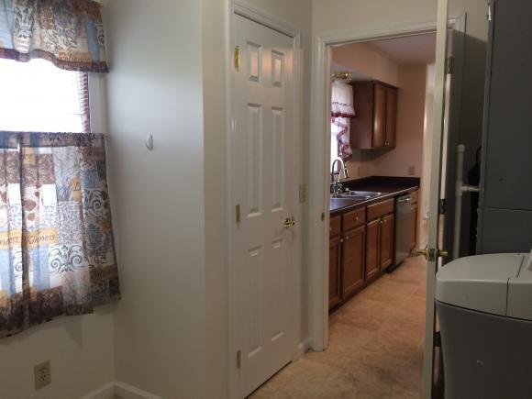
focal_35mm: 29
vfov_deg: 48.2
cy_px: 200
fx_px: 446
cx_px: 266
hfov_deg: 61.7
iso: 64
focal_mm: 4.15
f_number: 2.2
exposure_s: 1/30
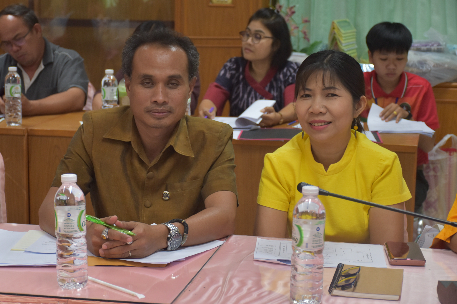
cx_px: 228
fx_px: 990
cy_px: 152
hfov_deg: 26.0
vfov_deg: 17.5
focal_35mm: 78
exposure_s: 1/60
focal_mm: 52
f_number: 4.8
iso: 500
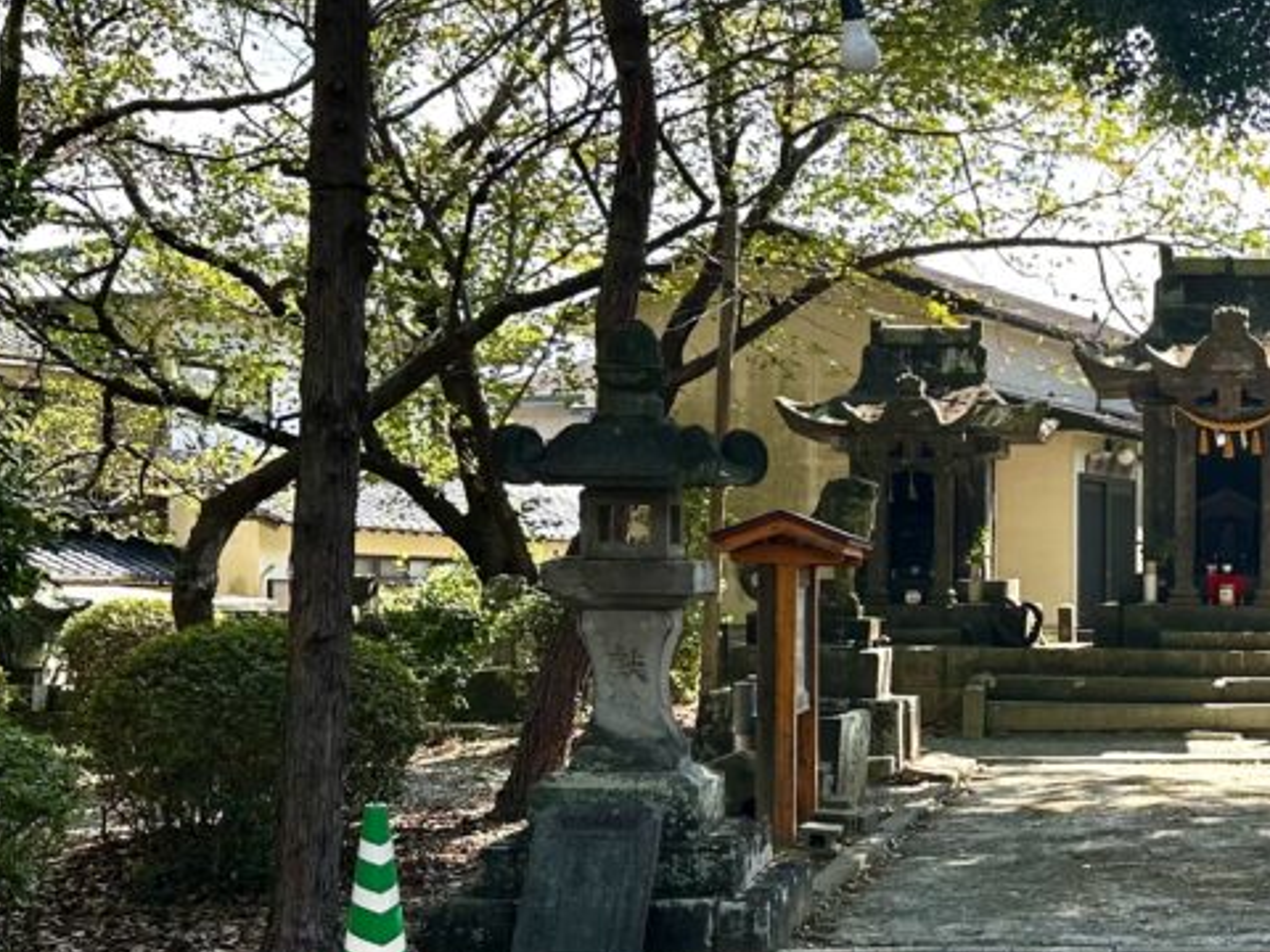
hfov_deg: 28.6
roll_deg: -1.0
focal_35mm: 64
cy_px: 611
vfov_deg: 22.9
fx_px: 2348
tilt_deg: +0.1
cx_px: 1233
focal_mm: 6.86
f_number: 1.78
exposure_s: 1/521
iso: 80
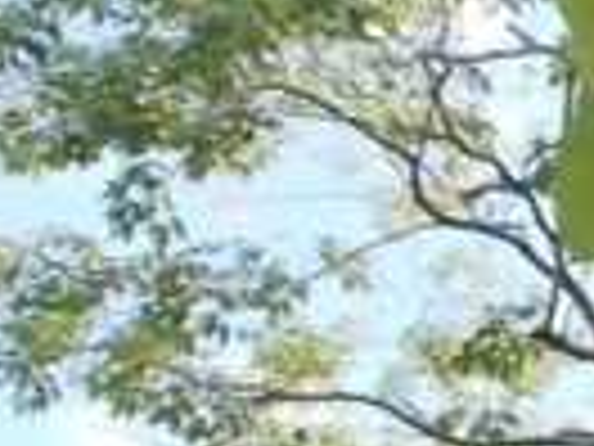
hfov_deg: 10.8
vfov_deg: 9.4
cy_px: 374
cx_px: 1400
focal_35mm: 158
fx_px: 2711
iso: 80
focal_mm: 4.6
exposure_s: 1/250
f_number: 3.2
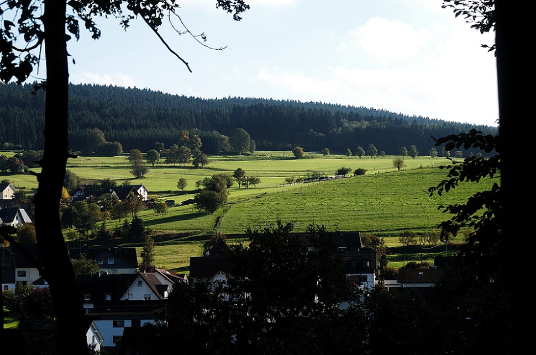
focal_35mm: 120
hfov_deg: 17.1
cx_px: 268
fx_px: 1783
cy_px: 178
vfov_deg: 11.4
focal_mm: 80
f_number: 11
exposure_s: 1/125
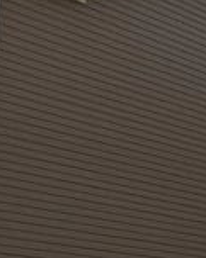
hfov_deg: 7.1
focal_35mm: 158
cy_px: 175
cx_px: 838
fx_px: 1208
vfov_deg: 12.2
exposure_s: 1/8130
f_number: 1.78
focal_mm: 6.76
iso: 80
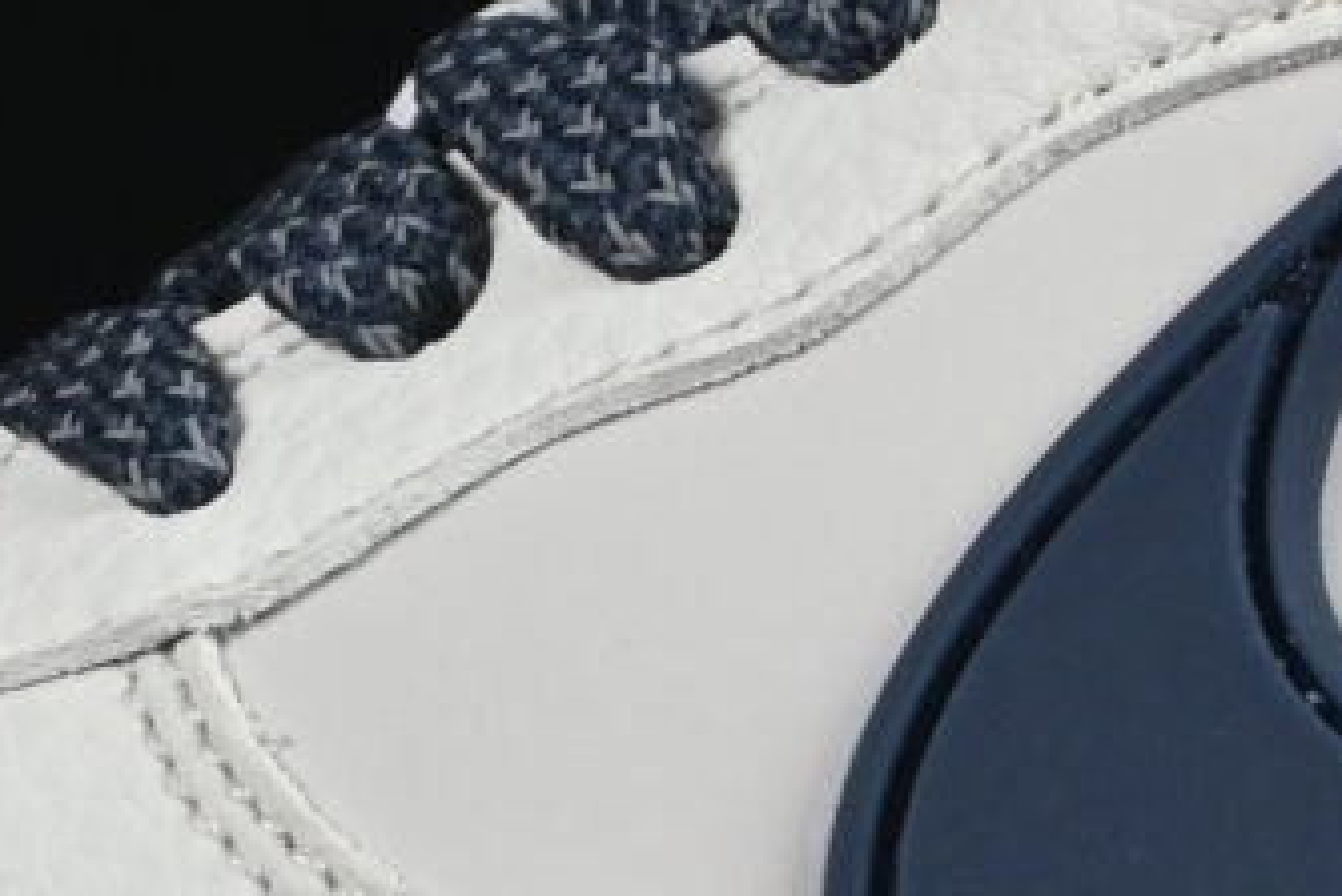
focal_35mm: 574
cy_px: 372
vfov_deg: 2.4
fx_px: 21406
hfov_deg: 3.6
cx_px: 920
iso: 125
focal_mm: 50
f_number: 8
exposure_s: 1/80
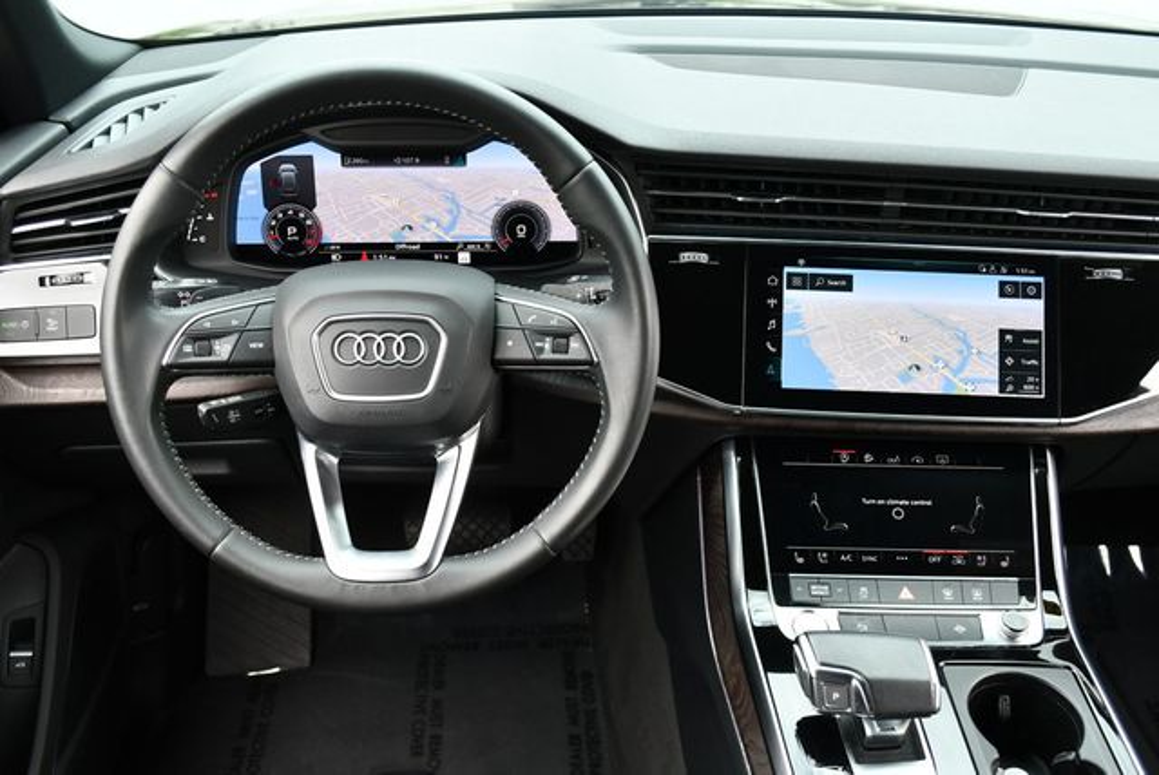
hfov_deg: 53.1
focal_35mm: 36
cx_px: 580
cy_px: 388
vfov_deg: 36.9
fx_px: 1160
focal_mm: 18
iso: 400
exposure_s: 1/250
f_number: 3.5
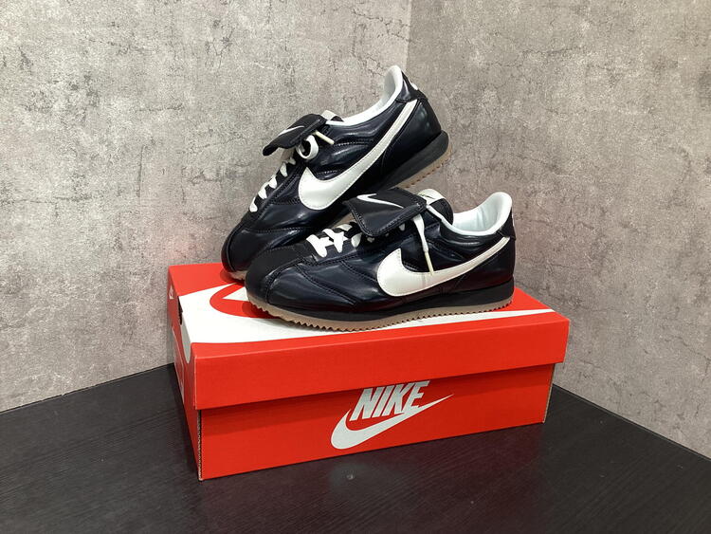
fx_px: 637
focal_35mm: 31
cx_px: 356
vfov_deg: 45.5
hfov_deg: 58.3
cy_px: 267
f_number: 2.4
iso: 80
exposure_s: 1/50
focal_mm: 3.3
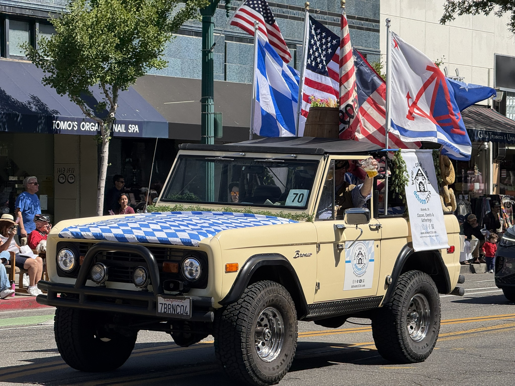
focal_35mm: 120
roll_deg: +0.3
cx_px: 258
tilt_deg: -0.2
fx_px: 1785
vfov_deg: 12.3
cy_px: 193
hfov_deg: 16.4
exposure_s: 1/1186
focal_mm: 15.66
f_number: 2.8
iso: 50
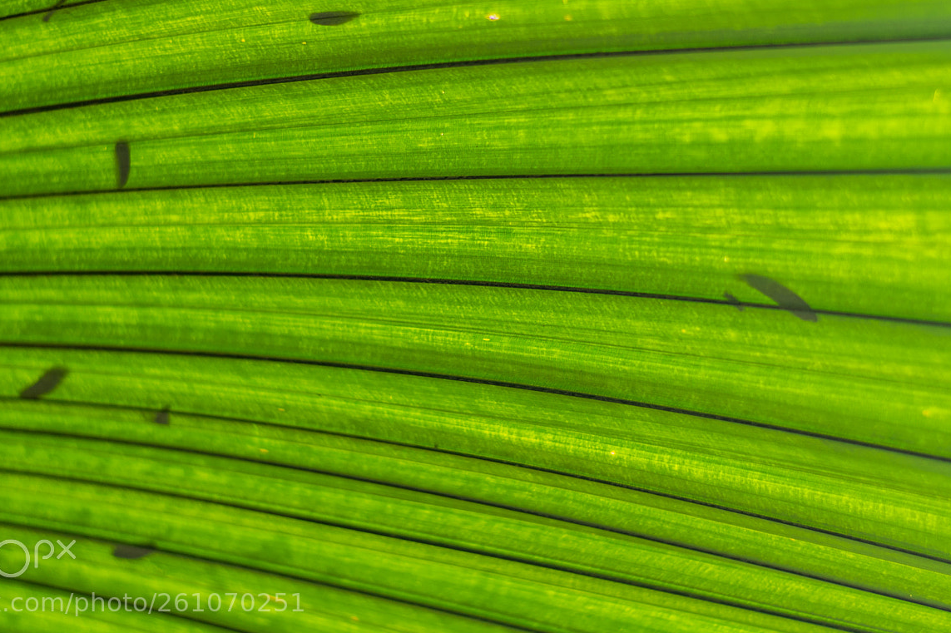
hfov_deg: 19.5
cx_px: 535
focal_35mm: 105
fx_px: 2772
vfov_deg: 13.0
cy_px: 225
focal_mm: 50
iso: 100
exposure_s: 1/80
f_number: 2
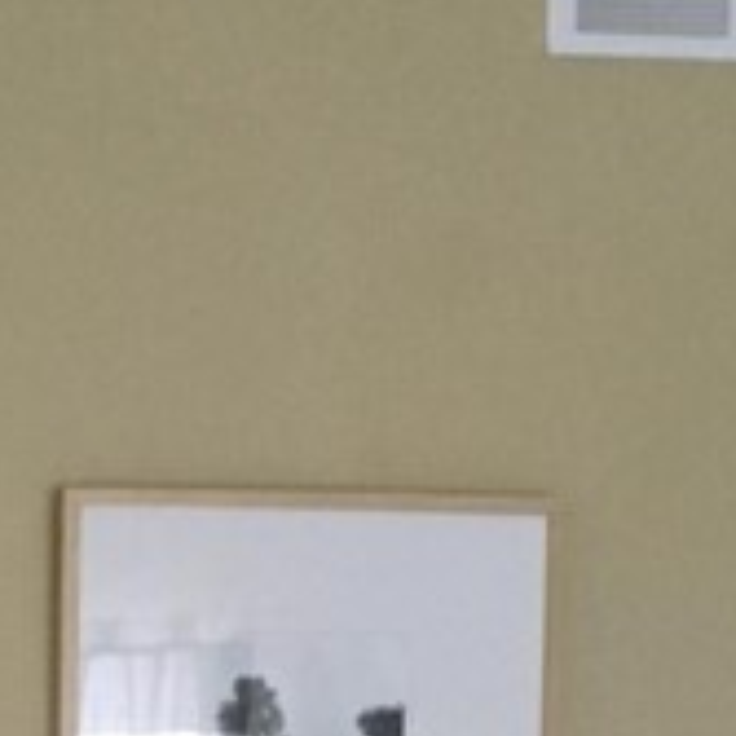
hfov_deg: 11.0
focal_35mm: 157
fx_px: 3777
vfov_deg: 10.3
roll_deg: +0.8
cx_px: -22
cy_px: 1476
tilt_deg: -6.7
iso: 125
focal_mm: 4.15
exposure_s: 1/30
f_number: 2.2
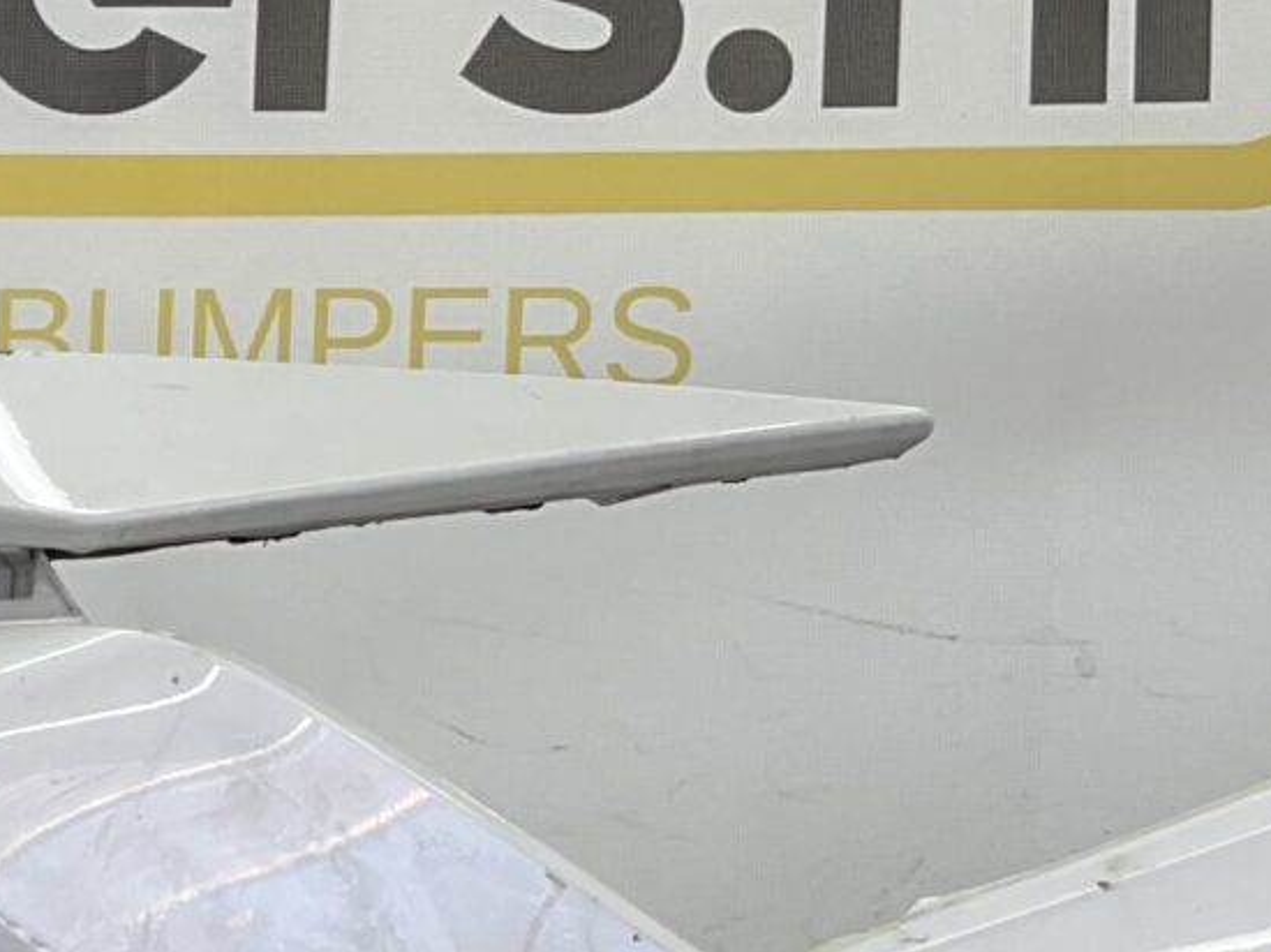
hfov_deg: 14.1
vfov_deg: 10.6
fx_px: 4955
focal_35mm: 135
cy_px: 1398
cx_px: -287
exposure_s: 1/120
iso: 16
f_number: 1.8
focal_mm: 3
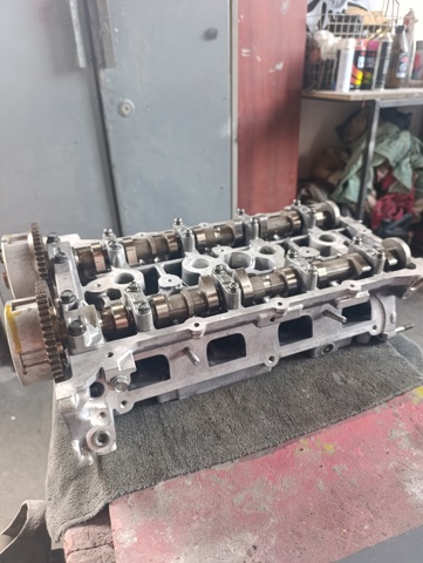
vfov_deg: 73.9
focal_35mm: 23
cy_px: 282
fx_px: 374
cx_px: 212
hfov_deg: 59.0
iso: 1250
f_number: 1.6
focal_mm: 6.14
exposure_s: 1/100
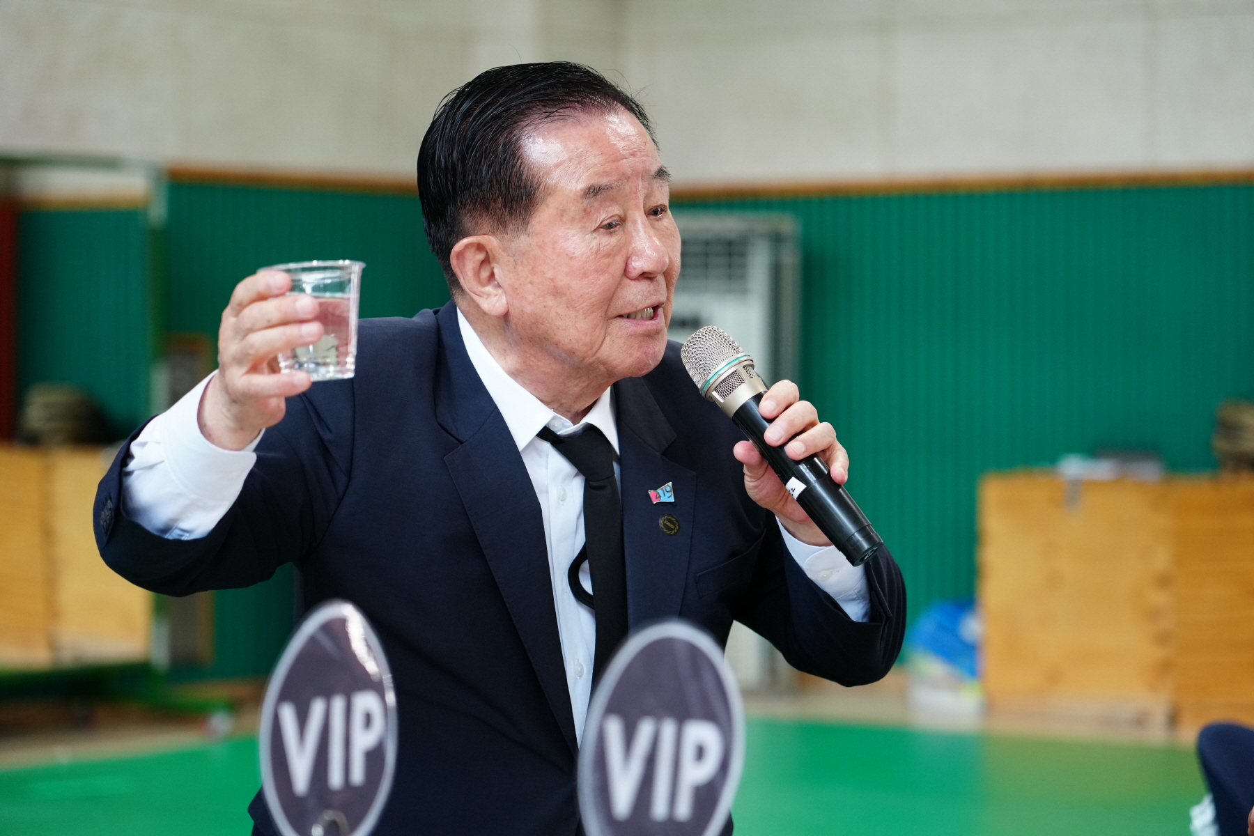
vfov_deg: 13.0
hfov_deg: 19.5
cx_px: 627
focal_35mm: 105
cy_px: 418
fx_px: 3657
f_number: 4
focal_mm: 105
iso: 2500
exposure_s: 1/250
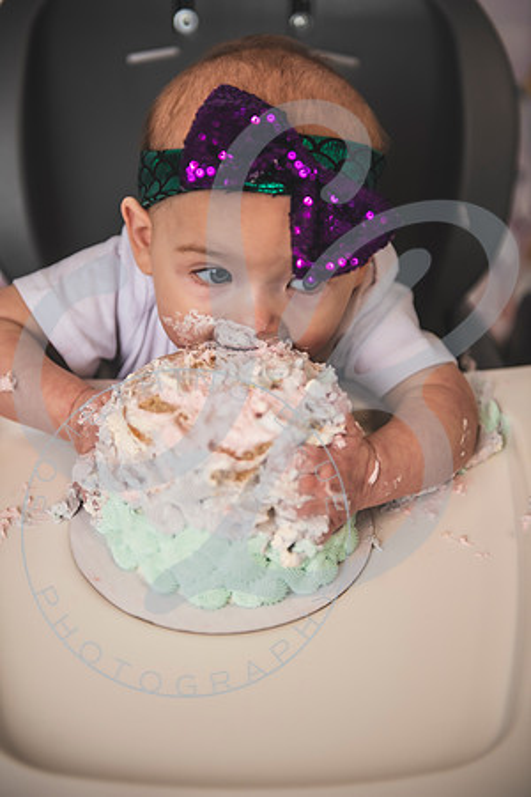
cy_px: 398
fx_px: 1327
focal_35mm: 60
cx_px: 266
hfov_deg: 22.6
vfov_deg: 33.4
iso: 250
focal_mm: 60
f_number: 2.8
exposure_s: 1/160
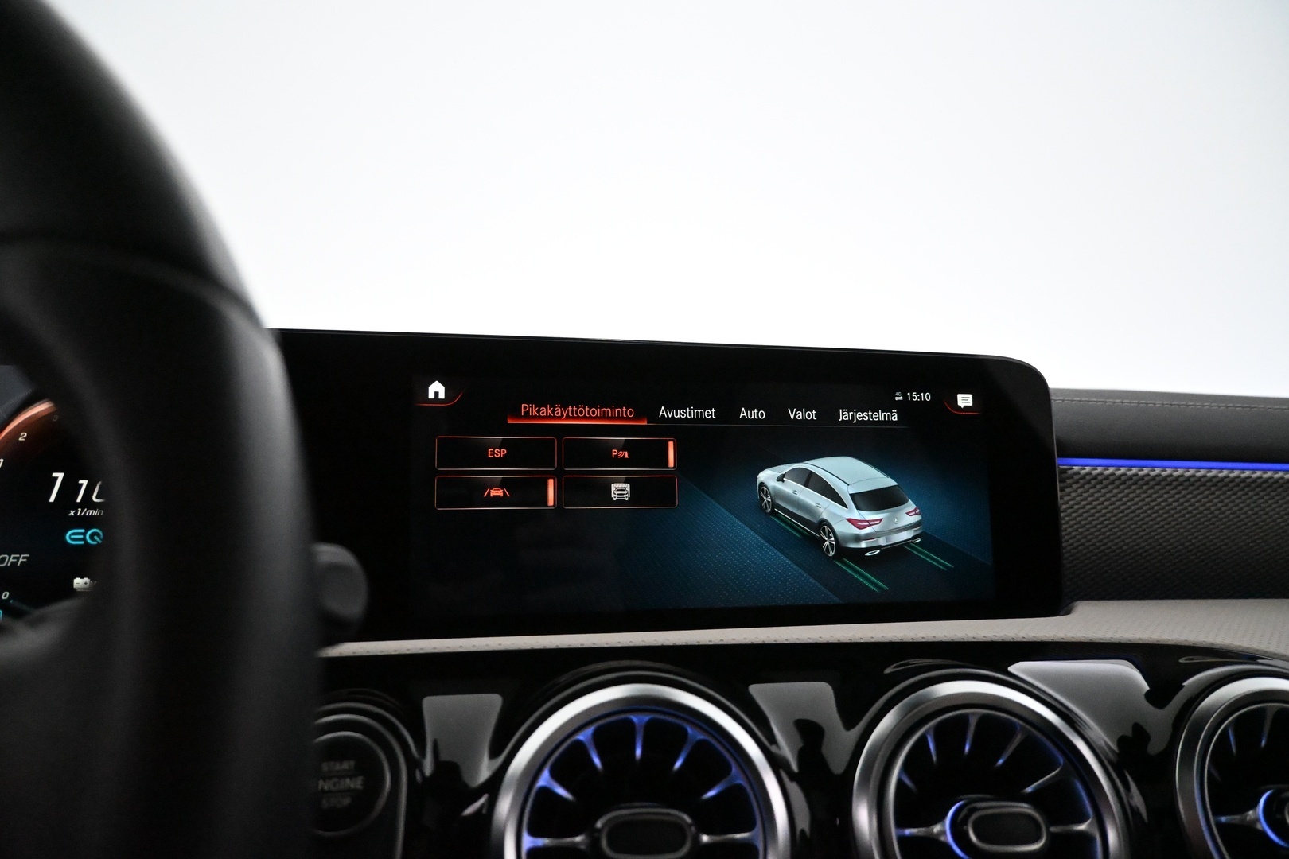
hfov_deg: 73.7
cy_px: 430
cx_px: 644
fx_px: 859
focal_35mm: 24
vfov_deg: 53.1
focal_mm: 16
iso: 11400
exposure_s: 1/250
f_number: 3.5
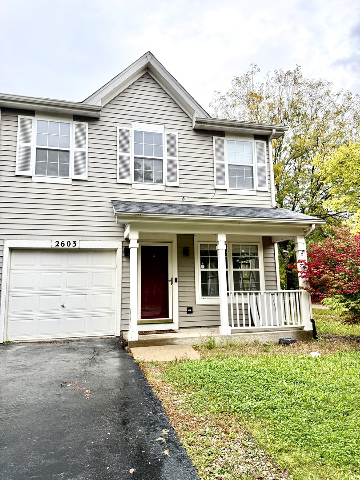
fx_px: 333
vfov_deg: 71.6
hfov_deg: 56.8
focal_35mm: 24
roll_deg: +0.5
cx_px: 180
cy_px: 240
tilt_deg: +9.7
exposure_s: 1/967
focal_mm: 6.76
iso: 100
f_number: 1.78
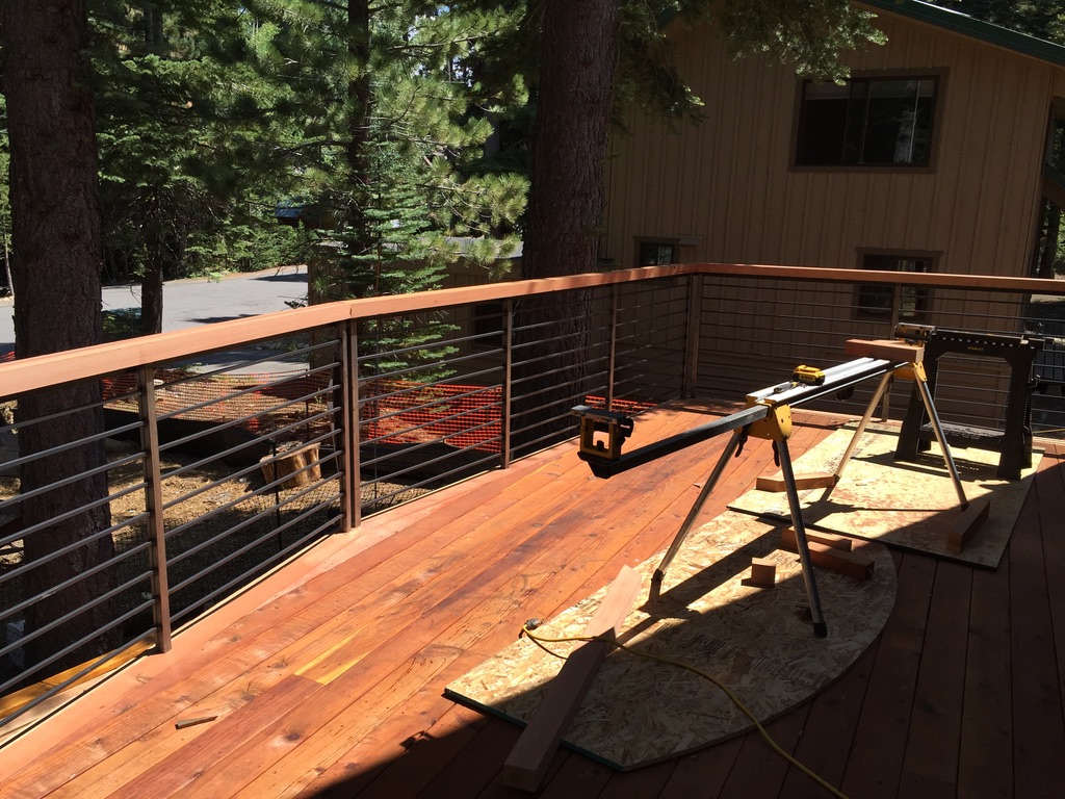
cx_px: 532
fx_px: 892
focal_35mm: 29
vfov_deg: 48.2
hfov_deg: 61.7
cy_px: 400
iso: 32
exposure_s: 1/1236
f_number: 2.2
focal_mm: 4.15
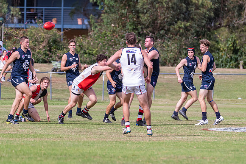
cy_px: 100
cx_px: 182
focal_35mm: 473
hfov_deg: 4.4
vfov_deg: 2.9
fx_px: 3230
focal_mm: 320
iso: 800
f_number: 6.3
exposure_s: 1/2000
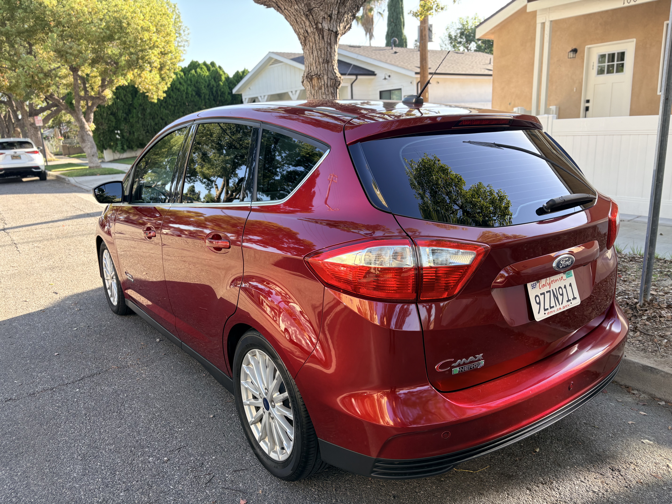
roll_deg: +3.4
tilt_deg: -13.5
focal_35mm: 26
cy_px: 252
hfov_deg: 67.3
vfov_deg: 53.1
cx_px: 336
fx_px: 505
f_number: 1.6
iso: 40
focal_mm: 5.96
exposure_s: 1/258
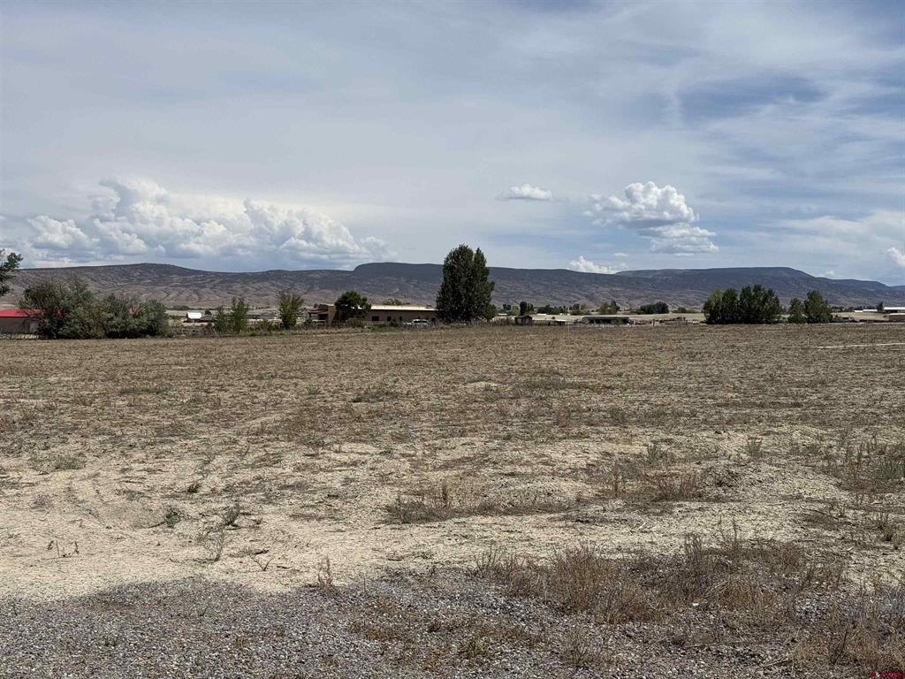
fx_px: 1255
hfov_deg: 39.7
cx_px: 452
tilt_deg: -1.2
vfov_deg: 30.3
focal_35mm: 48
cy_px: 340
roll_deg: -0.9
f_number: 1.78
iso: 64
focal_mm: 6.76
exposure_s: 1/11364
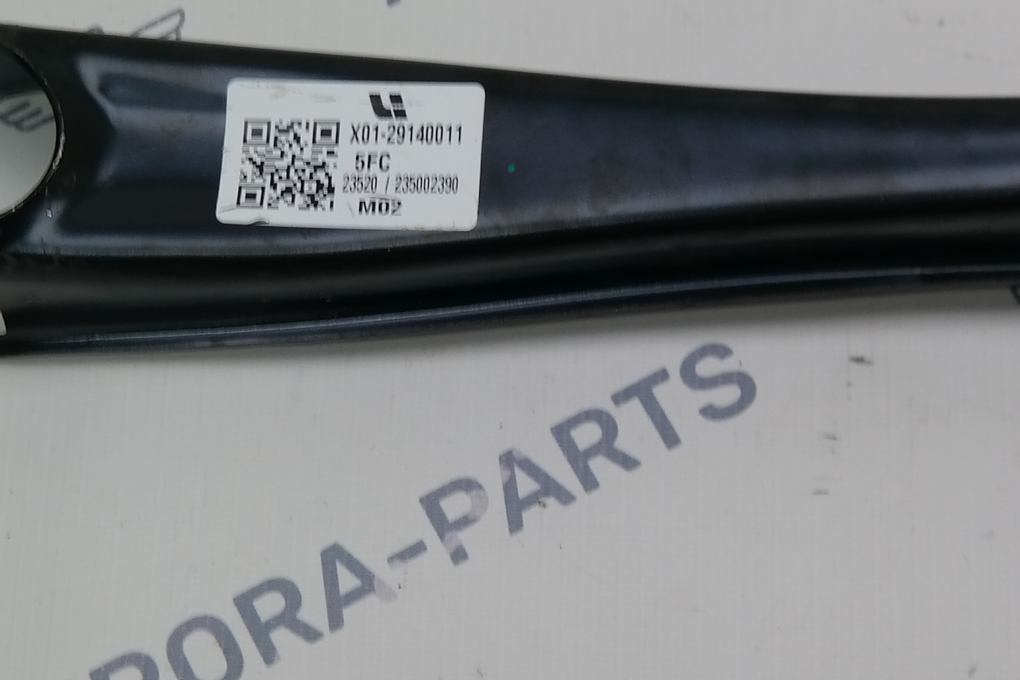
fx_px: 3088
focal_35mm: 109
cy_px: 69
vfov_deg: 12.5
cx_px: 747
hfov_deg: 18.7
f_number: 4
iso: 100
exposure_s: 1/100
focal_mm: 24
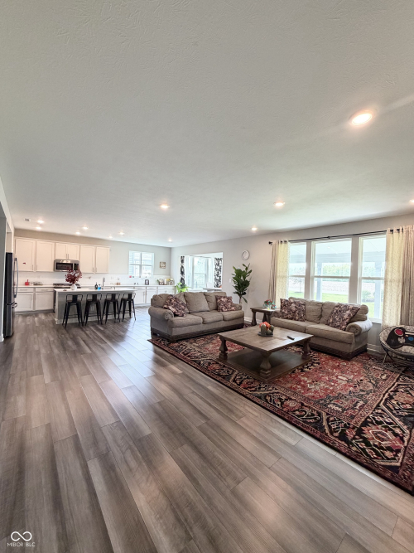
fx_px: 223
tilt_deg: +0.1
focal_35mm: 14
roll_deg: -2.1
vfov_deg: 102.1
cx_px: 207
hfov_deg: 85.7
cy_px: 276
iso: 320
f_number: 2.2
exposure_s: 1/120
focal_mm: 2.22
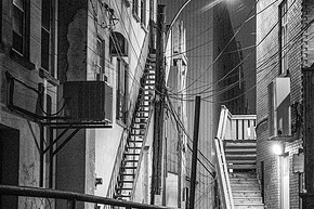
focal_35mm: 100
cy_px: 162
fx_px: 872
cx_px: 167
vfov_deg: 13.6
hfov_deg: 20.4
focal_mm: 50
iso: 12800
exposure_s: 1/20
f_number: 8
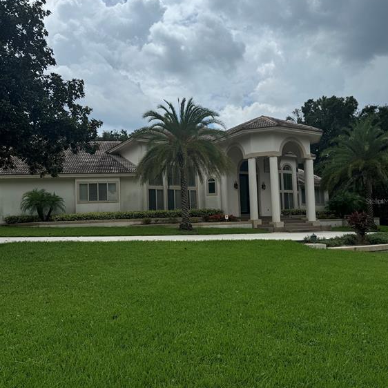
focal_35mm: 29
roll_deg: +2.2
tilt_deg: +4.3
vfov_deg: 55.6
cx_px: 198
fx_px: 368
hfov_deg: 55.6
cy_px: 201
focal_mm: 6.76
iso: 80
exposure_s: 1/7937
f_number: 1.78
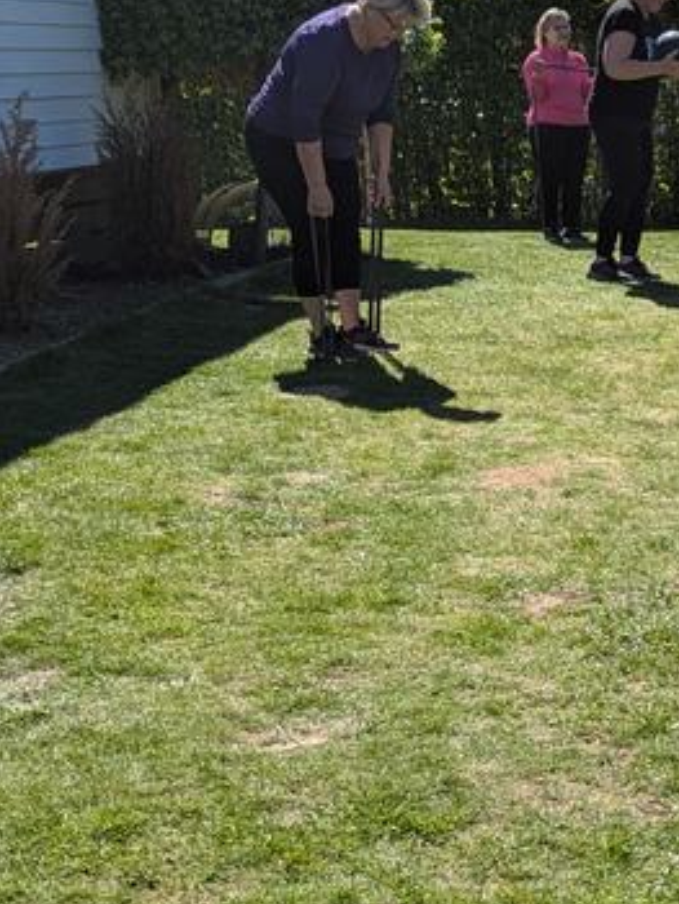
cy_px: 562
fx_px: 1985
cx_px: 700
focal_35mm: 76
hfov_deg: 18.8
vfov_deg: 25.6
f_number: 1.89
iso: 46
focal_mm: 5.43
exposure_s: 1/2538
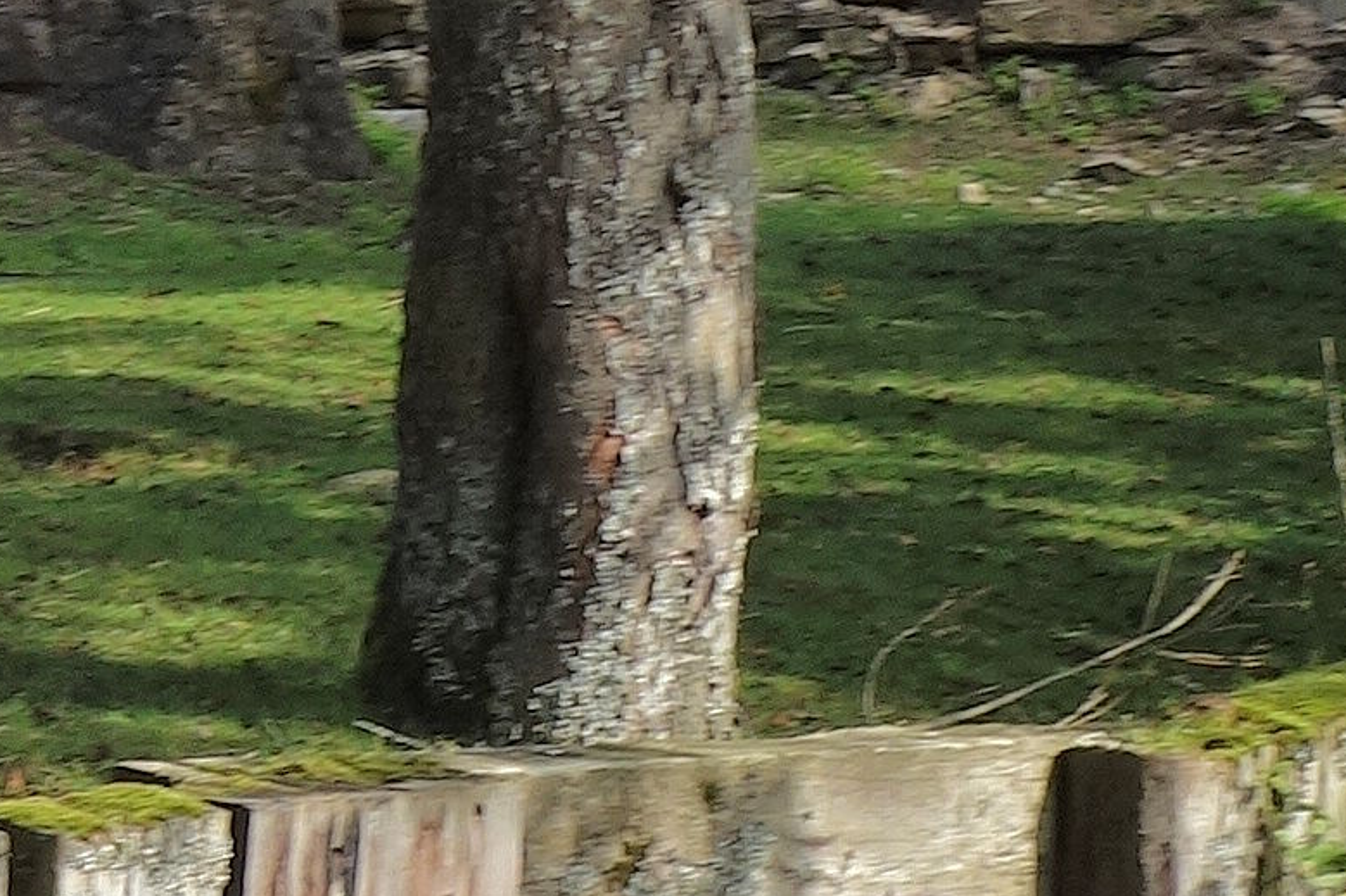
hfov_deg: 7.8
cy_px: 104
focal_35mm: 260
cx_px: -715
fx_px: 9718
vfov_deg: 5.3
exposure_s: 1/250
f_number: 5.6
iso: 125
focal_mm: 13.75
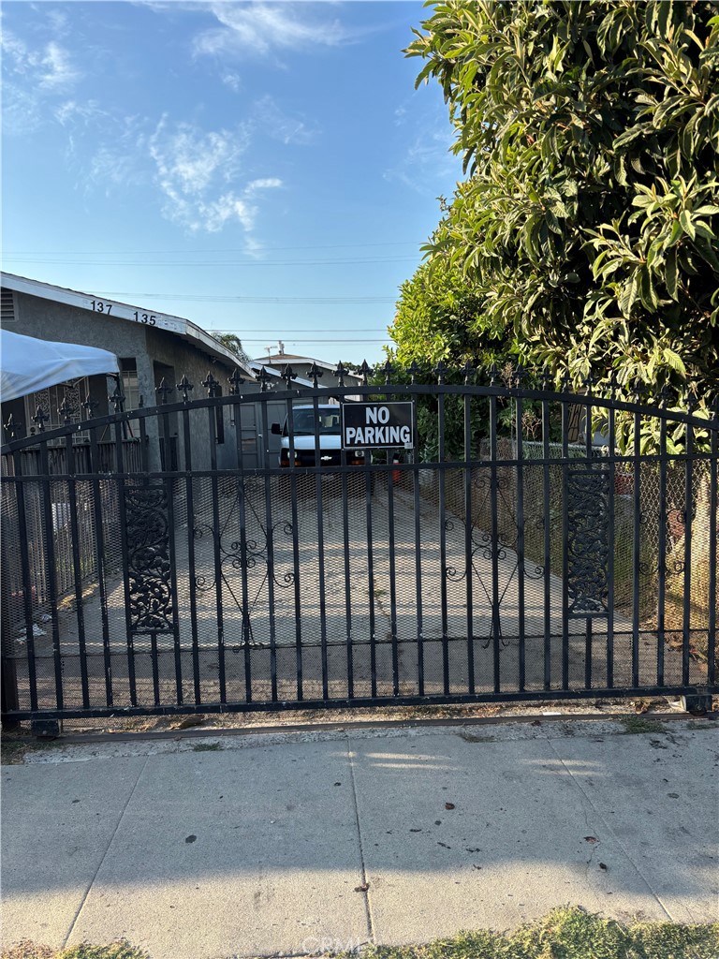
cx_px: 360
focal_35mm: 26
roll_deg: +0.9
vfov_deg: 67.3
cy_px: 480
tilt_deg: -5.5
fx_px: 720
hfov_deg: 53.1
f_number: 1.6
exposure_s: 1/1220
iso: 50
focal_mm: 5.96
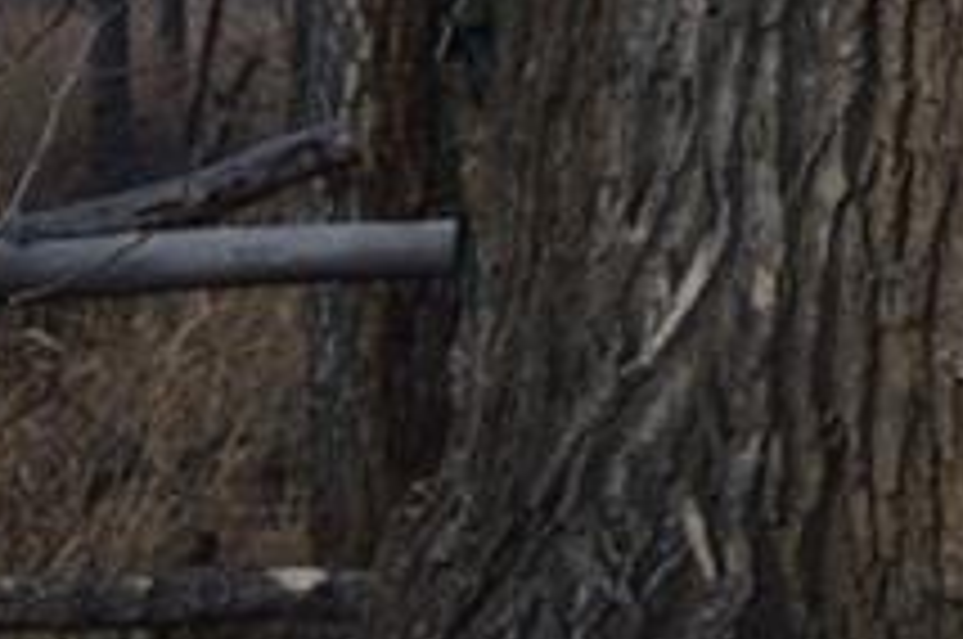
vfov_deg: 6.5
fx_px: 5395
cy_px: -814
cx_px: 2817
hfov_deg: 8.6
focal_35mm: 202
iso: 200
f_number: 3.5
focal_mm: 18
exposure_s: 1/2000
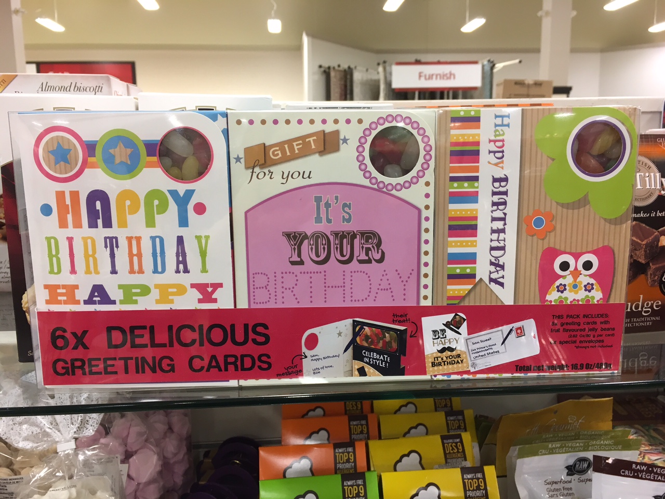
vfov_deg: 48.2
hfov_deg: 61.7
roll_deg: +0.8
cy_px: 250
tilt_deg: -9.0
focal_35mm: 29
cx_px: 332
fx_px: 557
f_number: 2.2
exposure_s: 1/30
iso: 64
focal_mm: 4.15
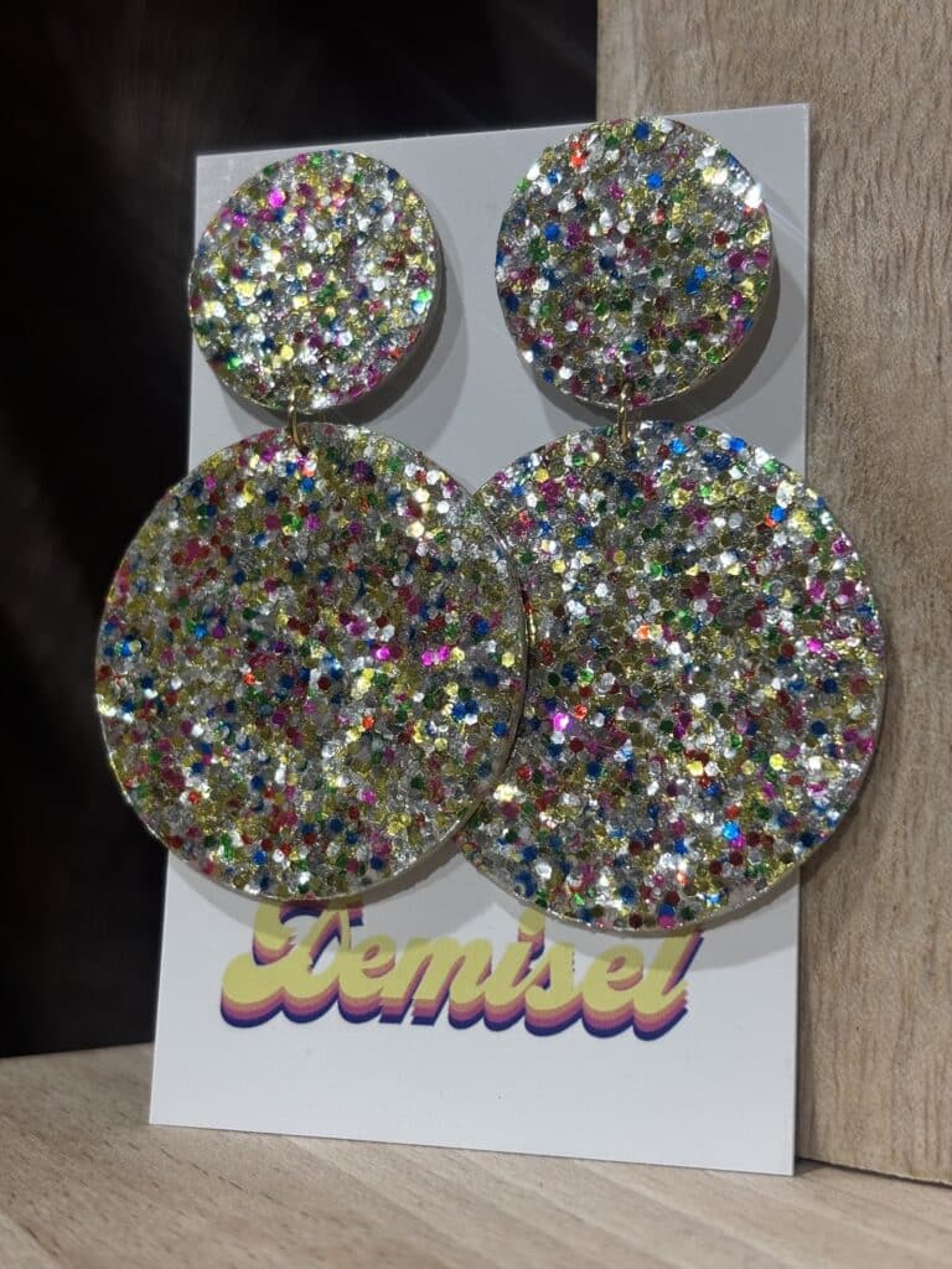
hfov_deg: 28.0
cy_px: 634
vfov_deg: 36.8
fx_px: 1907
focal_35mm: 52
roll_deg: +0.1
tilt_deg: -1.3
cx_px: 476
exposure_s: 1/166
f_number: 1.6
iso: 32
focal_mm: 5.96
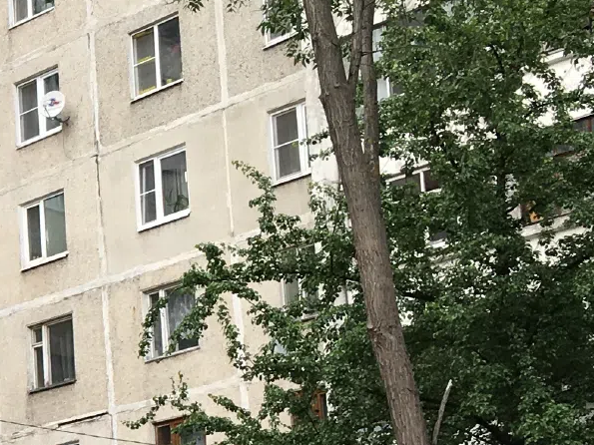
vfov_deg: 12.3
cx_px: -456
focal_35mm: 117
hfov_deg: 14.8
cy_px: 544
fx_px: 2007
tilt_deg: +8.1
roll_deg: +0.1
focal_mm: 4.15
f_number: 2.2
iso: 25
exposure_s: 1/561
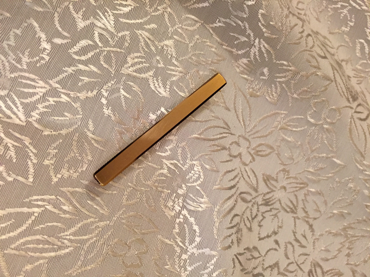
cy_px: 138
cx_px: 185
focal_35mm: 29
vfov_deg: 48.2
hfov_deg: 61.7
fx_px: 310
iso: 200
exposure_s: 1/33
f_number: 2.2
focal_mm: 4.15
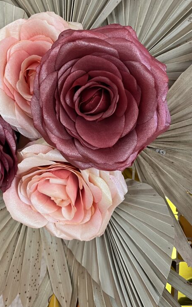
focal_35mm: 40
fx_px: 335
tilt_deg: -1.9
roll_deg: -0.5
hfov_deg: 31.7
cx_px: 65
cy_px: 128
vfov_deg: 49.1
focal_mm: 5.1
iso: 200
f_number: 1.6
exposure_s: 1/60
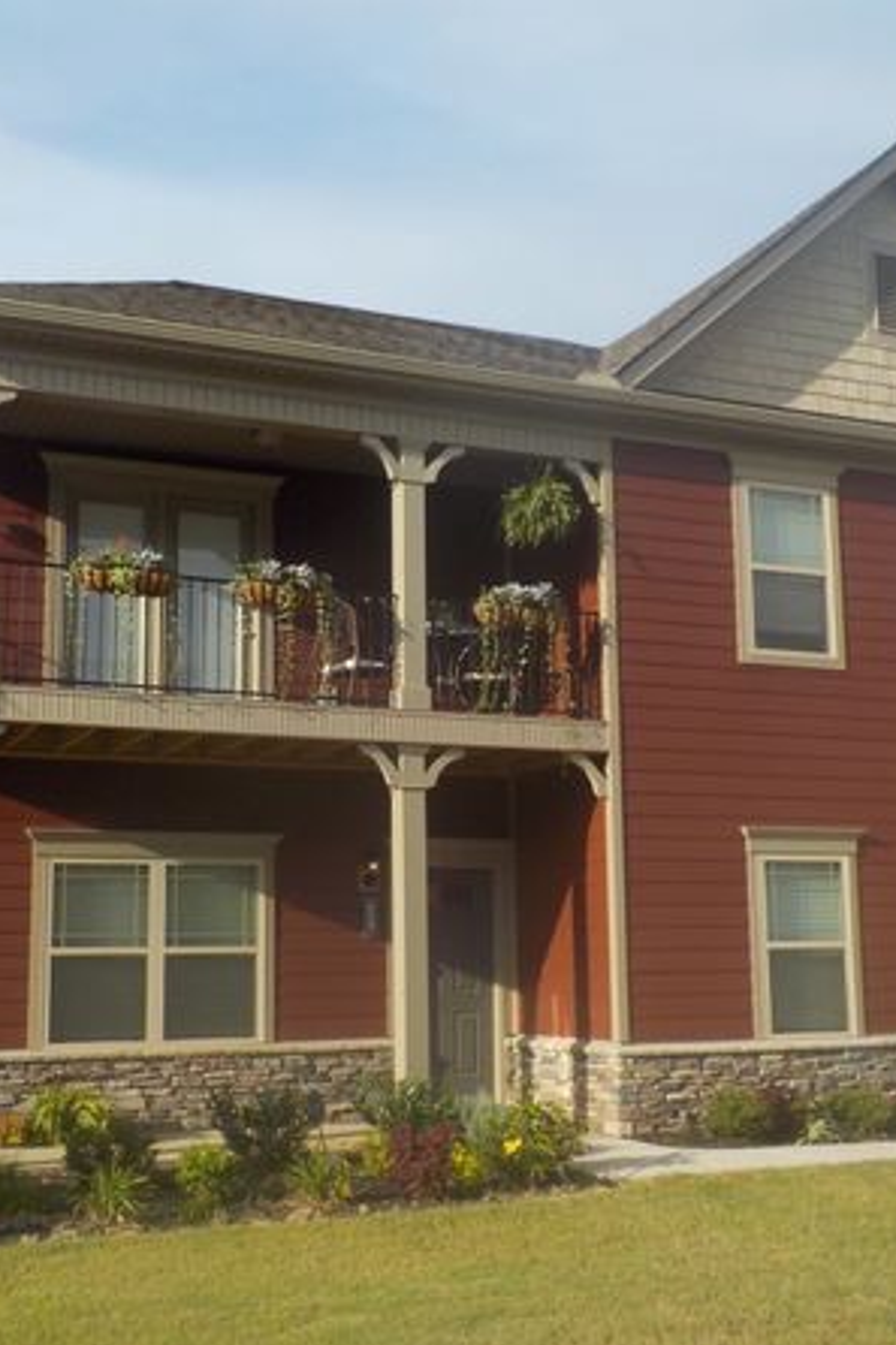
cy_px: 672
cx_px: 440
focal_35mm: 42
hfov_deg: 31.9
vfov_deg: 46.4
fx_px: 1569
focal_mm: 4.1
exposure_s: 1/1000
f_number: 3.3
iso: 125
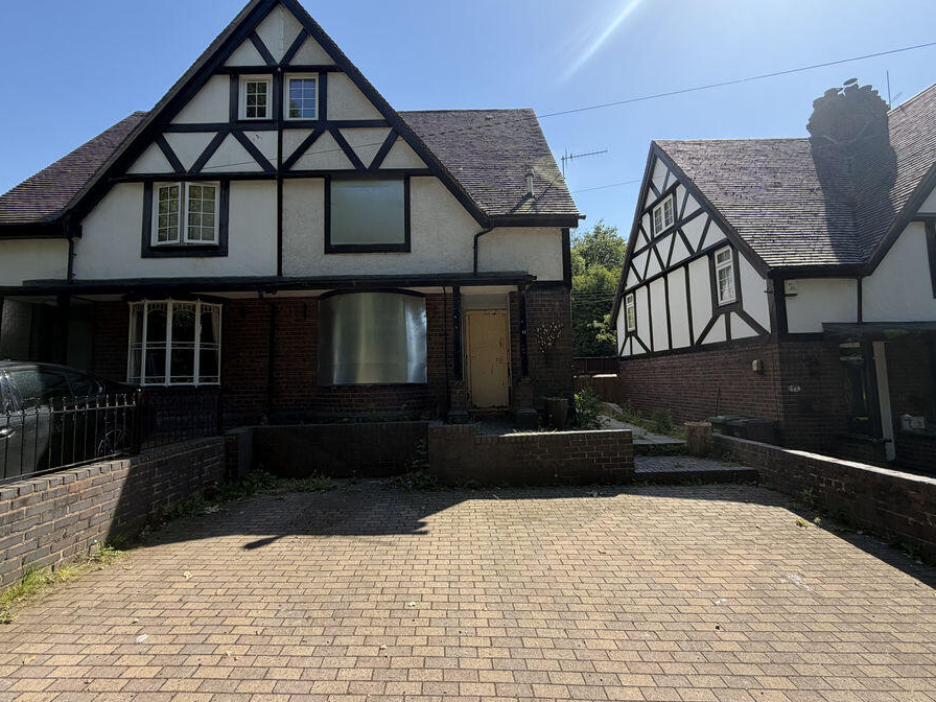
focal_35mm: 16
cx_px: 454
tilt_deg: +5.6
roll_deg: +1.8
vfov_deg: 78.1
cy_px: 344
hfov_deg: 94.5
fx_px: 433
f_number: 2.2
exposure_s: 1/770
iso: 40
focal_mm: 2.22
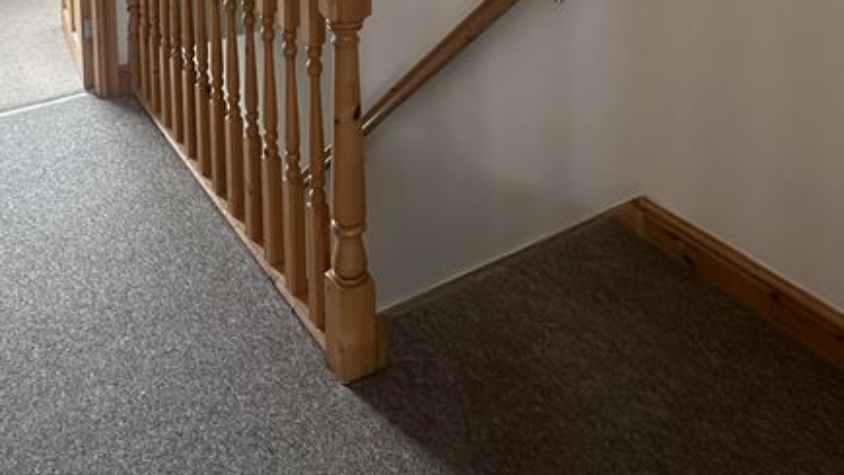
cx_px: 334
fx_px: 806
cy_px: -202
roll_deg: +1.2
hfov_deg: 54.9
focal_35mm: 36
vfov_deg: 25.9
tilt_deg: -3.5
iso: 160
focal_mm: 2.22
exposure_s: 1/99
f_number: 2.2
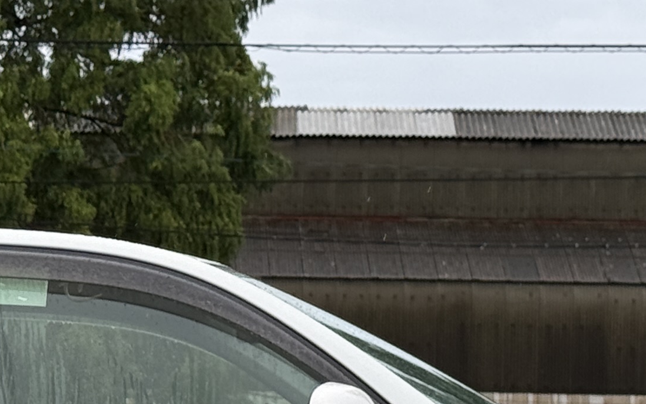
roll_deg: -1.0
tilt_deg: +1.7
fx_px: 3293
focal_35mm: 187
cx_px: 22
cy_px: 456
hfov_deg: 11.1
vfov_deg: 7.0
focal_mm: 6.76
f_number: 1.78
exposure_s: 1/828
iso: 64
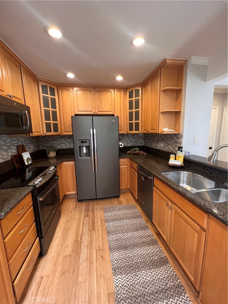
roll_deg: +0.4
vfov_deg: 106.2
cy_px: 152
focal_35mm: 13
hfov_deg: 89.9
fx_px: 114
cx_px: 114
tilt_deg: -8.4
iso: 125
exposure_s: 1/60
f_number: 1.8
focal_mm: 1.57
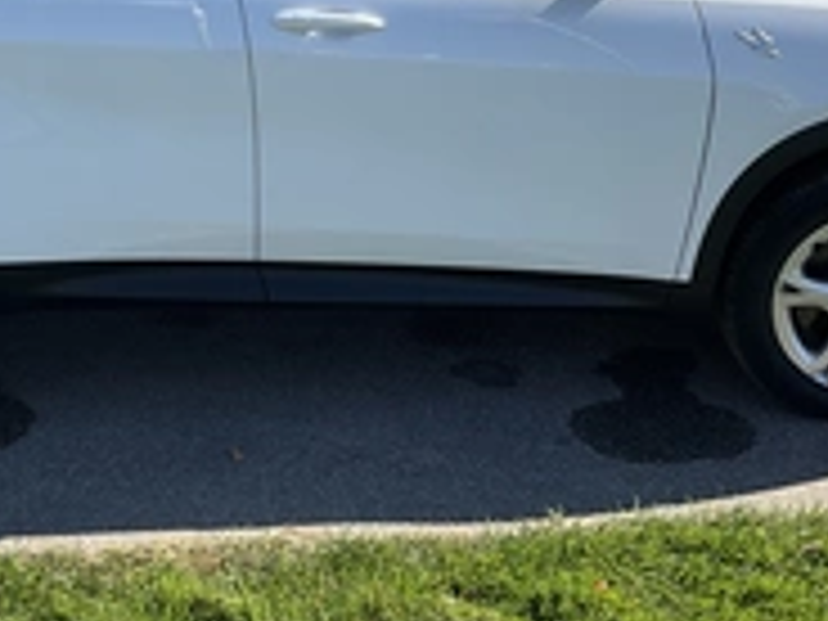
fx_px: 1507
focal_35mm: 63
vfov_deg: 22.9
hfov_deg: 30.5
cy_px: 104
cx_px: 279
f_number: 1.8
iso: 25
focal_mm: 3
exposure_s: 1/1121
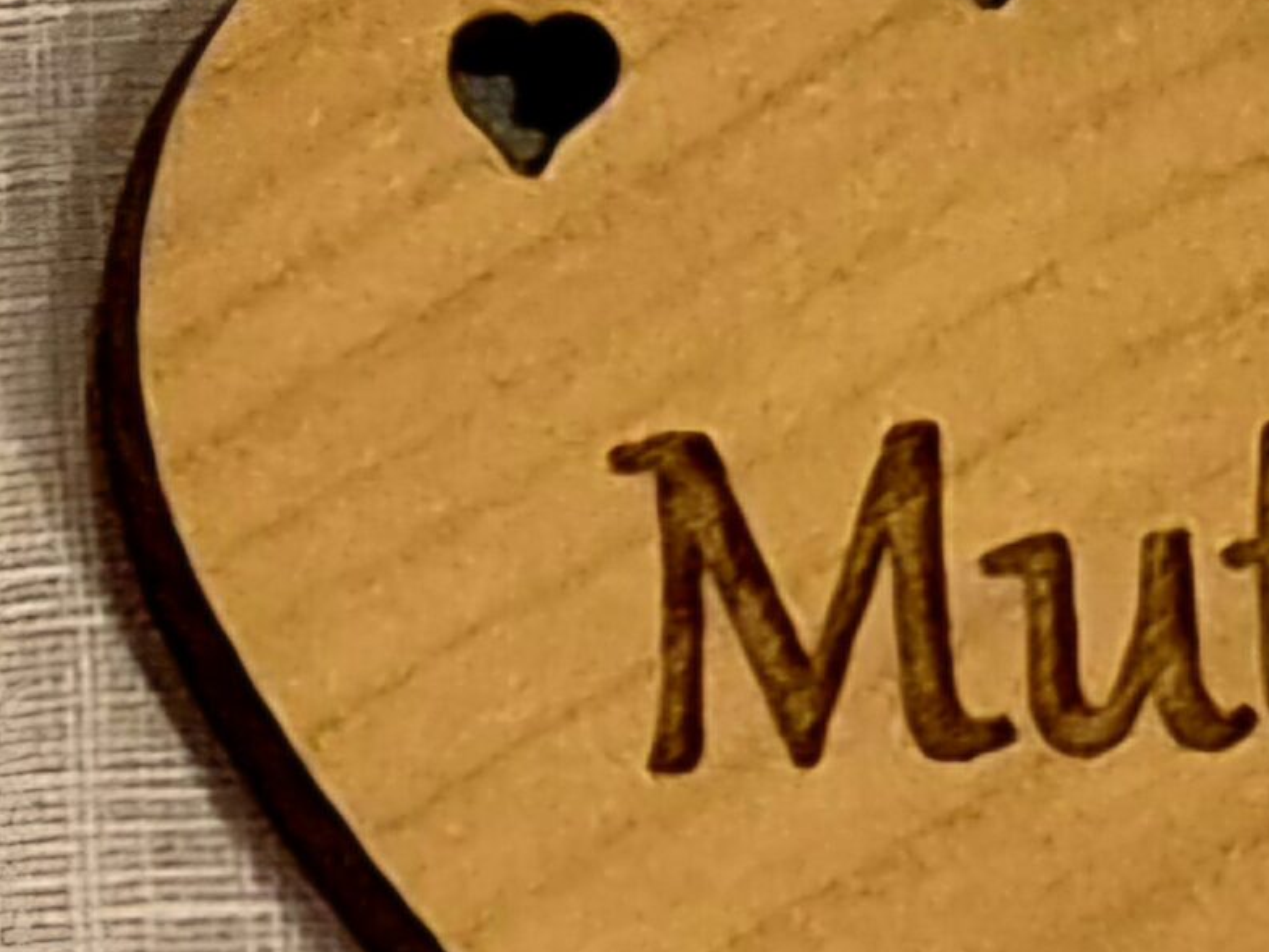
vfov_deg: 19.6
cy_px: 543
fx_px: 2750
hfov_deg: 25.7
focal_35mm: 75
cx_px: 954
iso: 1250
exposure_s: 1/100
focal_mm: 5.4
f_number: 1.8
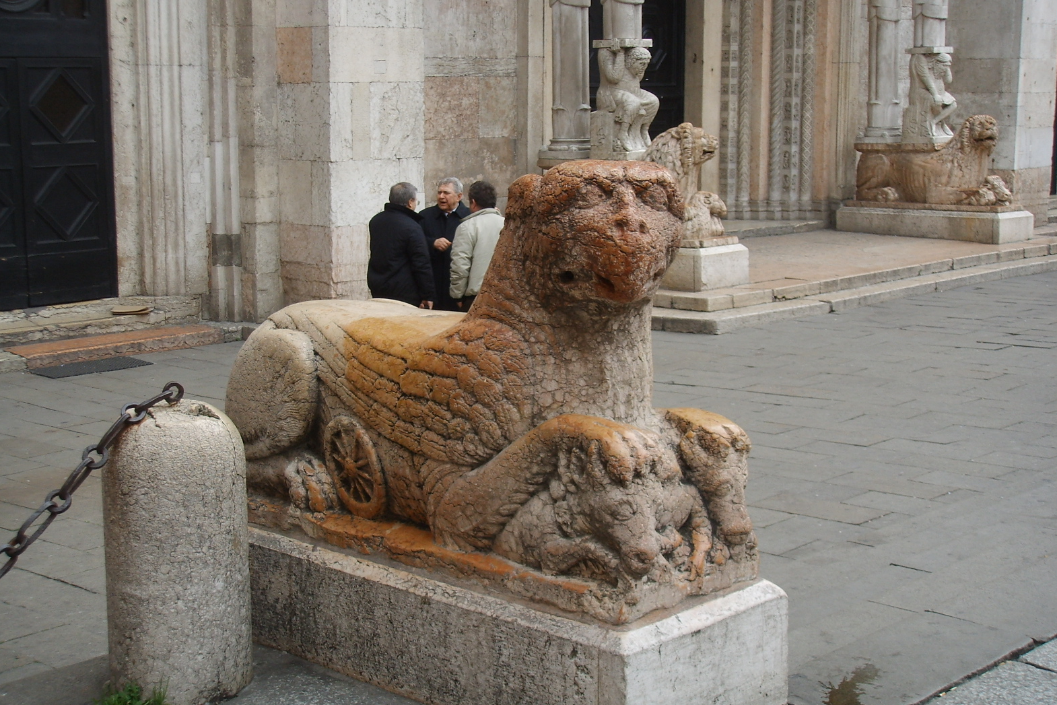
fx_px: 1556
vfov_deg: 25.5
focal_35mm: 53
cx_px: 526
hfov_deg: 37.5
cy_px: 339
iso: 50
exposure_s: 1/180
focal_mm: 8.8
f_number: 3.8
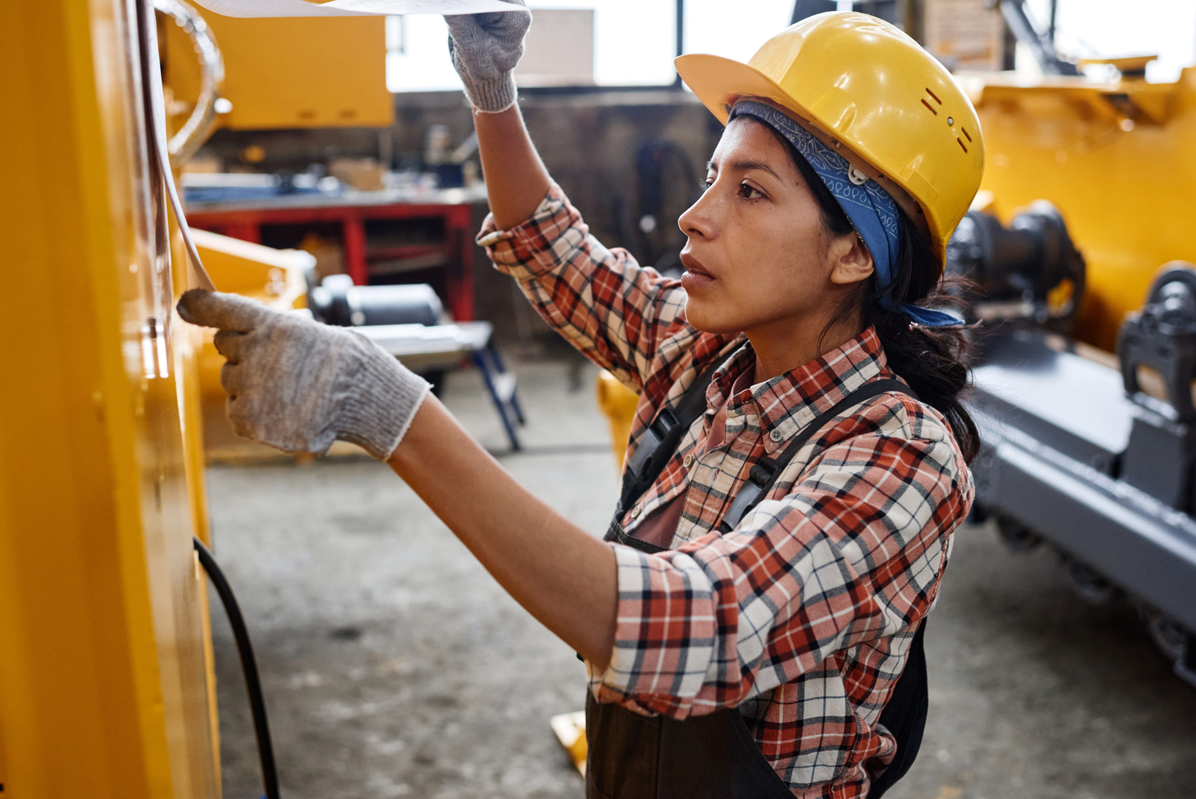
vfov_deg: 34.2
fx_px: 1296
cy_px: 378
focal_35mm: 39
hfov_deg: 49.5
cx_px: 607
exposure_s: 1/200
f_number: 2.8
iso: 800
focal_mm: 35
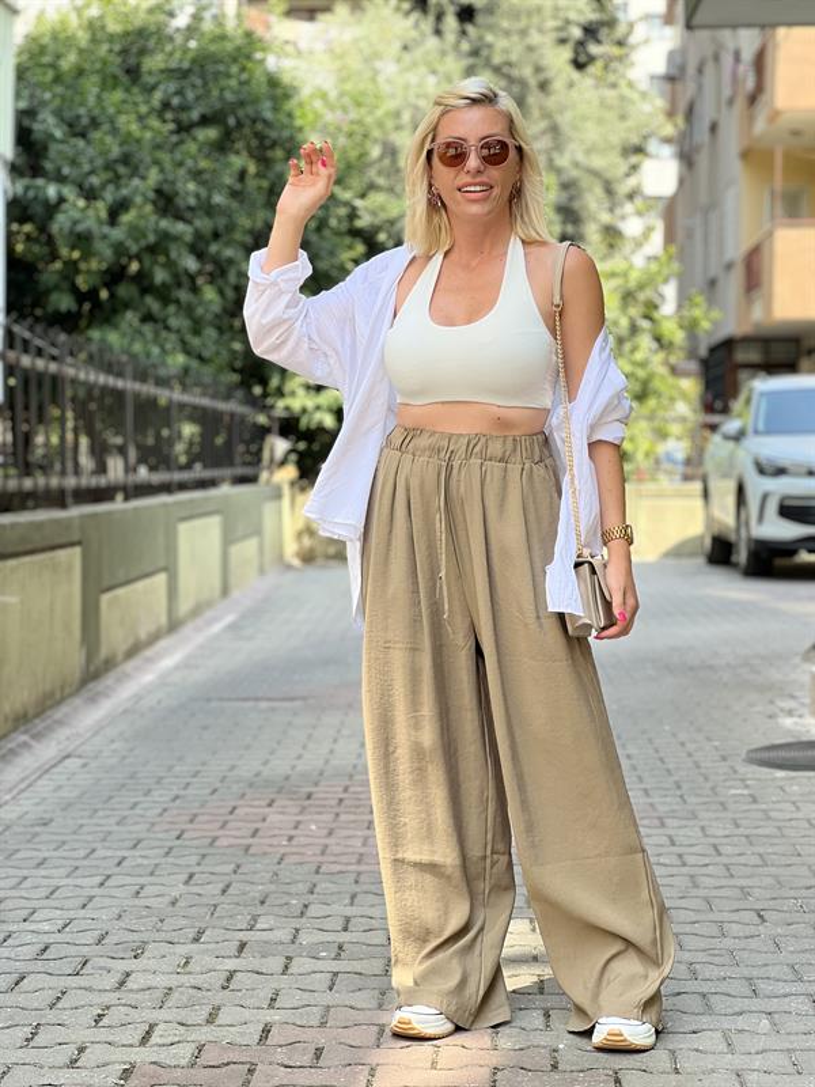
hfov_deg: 19.1
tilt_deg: -0.5
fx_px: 2417
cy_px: 544
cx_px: 408
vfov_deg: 25.3
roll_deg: -1.3
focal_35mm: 77
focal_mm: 9
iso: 32
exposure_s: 1/121
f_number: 2.8
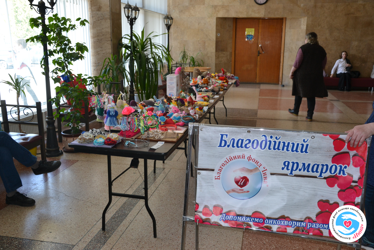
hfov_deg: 57.2
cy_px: 125
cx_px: 187
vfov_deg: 40.0
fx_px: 343
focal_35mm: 33
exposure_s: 1/100
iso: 400
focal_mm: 22
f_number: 4
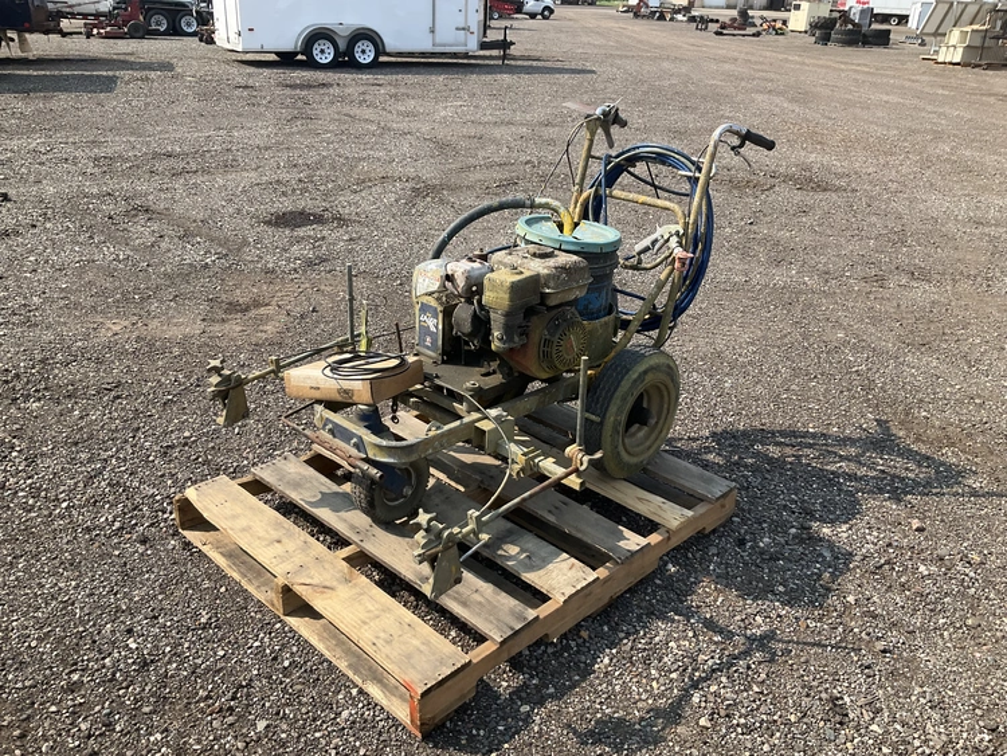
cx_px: 504
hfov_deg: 61.6
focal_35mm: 29
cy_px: 378
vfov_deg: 48.3
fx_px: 844
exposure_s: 1/1015
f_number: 1.8
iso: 25
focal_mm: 3
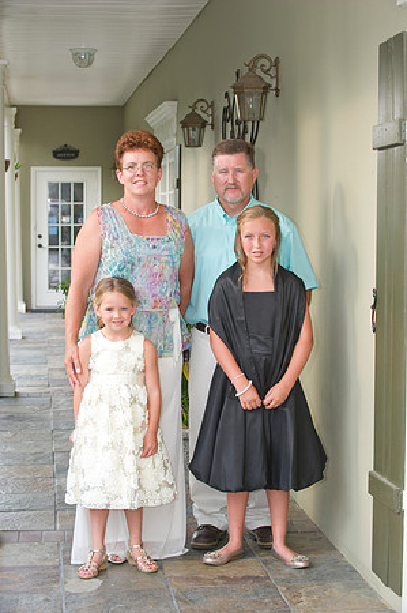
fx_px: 1275
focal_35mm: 75
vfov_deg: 27.0
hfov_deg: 18.1
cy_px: 306
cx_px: 204
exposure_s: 1/100
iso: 640
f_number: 5.6
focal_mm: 75
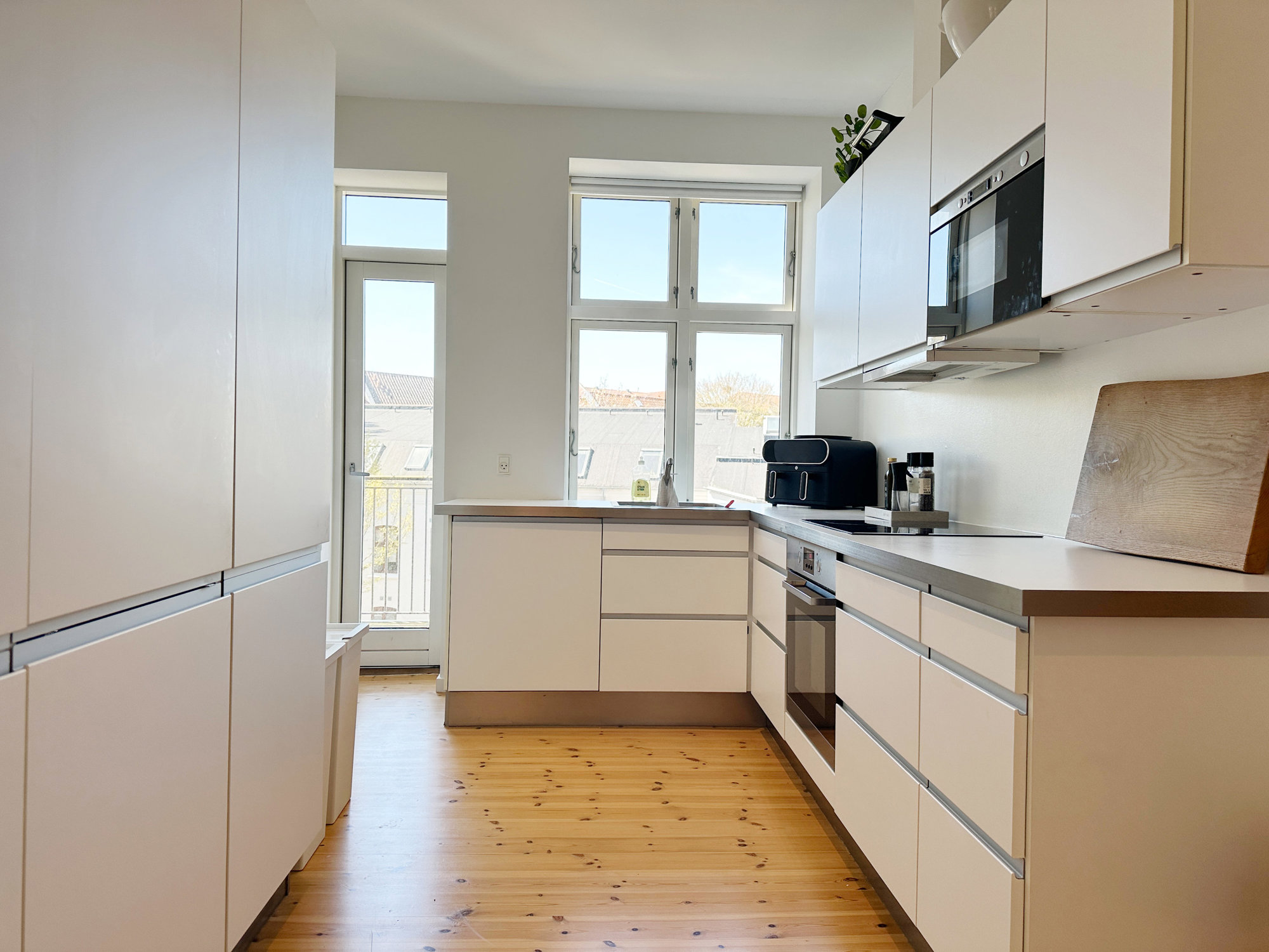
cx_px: 634
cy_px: 476
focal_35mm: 24
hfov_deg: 71.6
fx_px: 880
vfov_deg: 56.8
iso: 80
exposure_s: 1/330
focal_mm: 6.86
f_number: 1.78
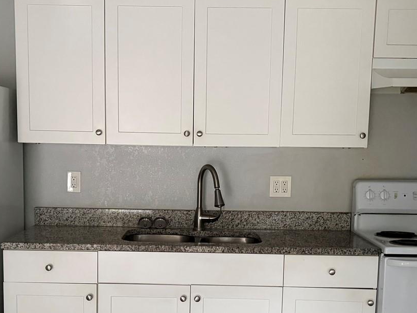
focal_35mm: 51
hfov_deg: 37.5
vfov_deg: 28.2
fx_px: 614
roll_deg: -1.1
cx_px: 198
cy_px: 234
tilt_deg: -8.2
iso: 500
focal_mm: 5.96
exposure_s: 1/40
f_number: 1.6
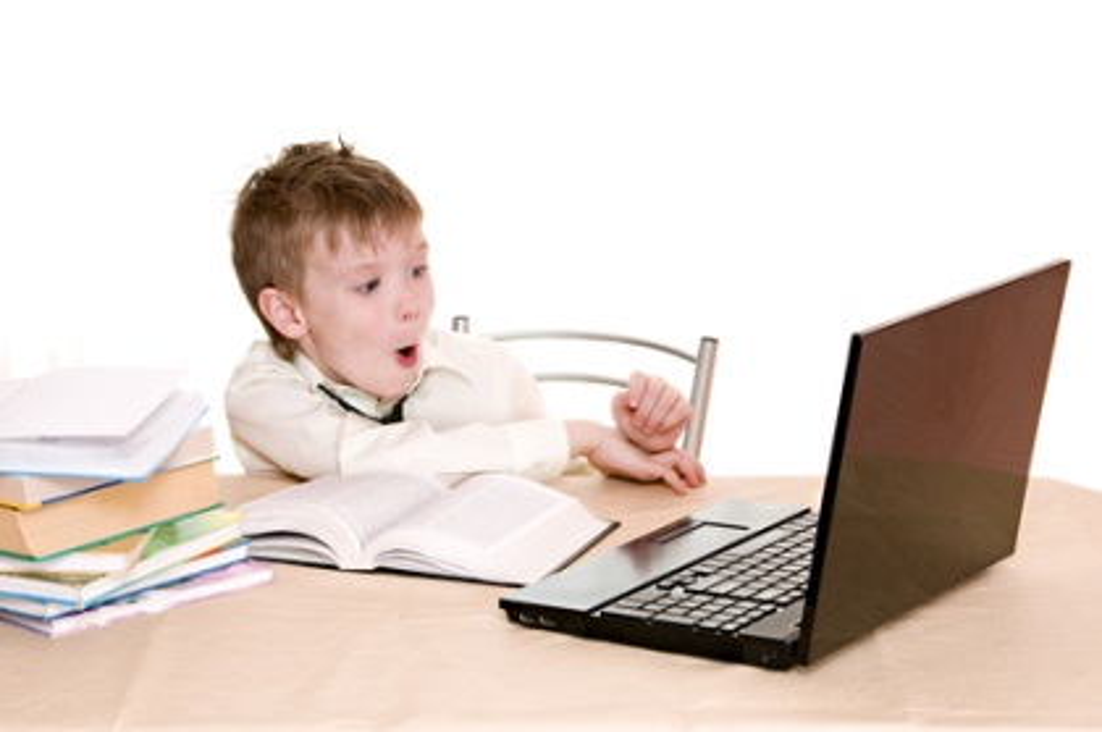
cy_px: 366
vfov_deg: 14.0
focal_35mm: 98
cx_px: 551
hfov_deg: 20.9
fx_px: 2981
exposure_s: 1/200
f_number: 8
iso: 200
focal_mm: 65
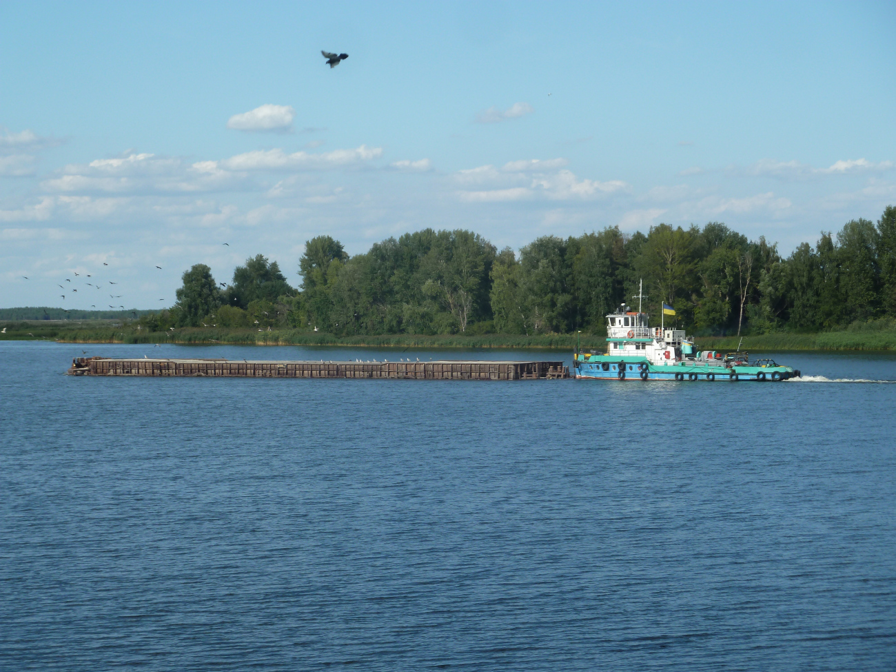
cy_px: 336
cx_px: 448
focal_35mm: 111
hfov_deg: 17.7
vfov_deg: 13.3
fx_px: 2873
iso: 80
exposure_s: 1/500
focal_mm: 18.2
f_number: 4.4
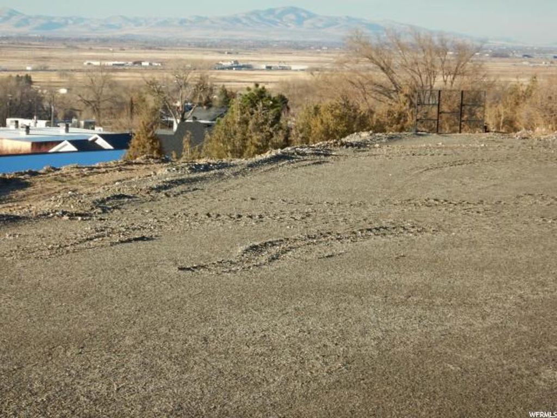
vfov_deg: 13.5
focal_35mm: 110
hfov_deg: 17.9
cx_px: 278
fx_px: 1770
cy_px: 209
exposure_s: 1/320
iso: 125
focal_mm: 19.7
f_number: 4.8
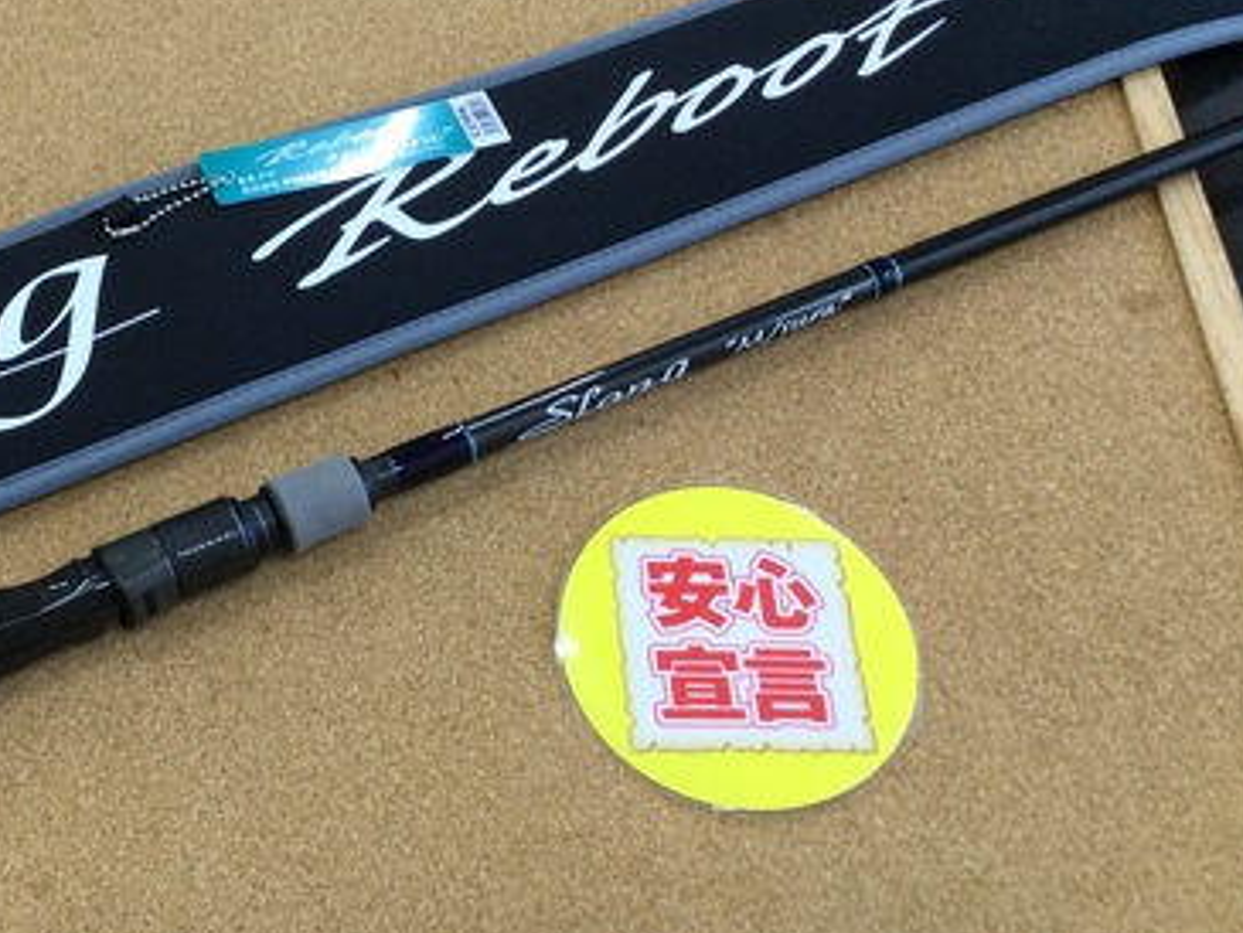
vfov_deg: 28.6
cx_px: 242
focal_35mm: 51
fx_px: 1832
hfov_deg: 36.2
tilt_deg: -60.4
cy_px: 470
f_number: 2.4
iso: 25
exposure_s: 1/30
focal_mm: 3.3
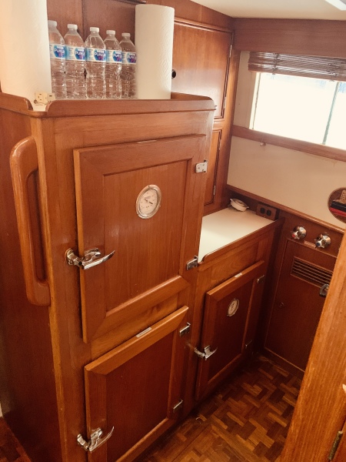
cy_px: 231
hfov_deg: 53.1
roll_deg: -3.3
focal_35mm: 26
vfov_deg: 67.3
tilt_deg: -23.7
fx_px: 347
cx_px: 173
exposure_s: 1/30
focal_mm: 4.25
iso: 500
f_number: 1.8
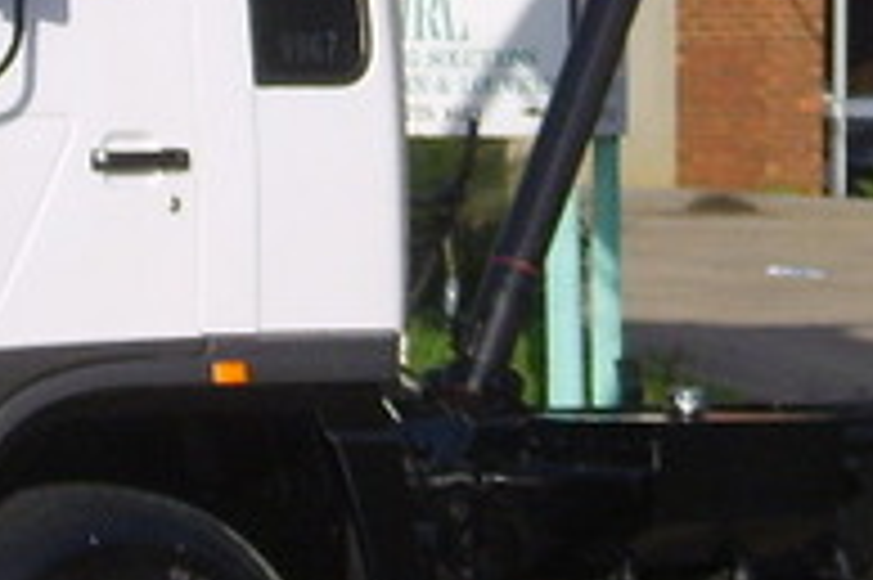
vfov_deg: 6.1
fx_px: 5403
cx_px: 477
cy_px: -13
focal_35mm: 223
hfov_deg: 9.2
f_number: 3.3
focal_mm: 8.7
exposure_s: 1/1000
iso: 50
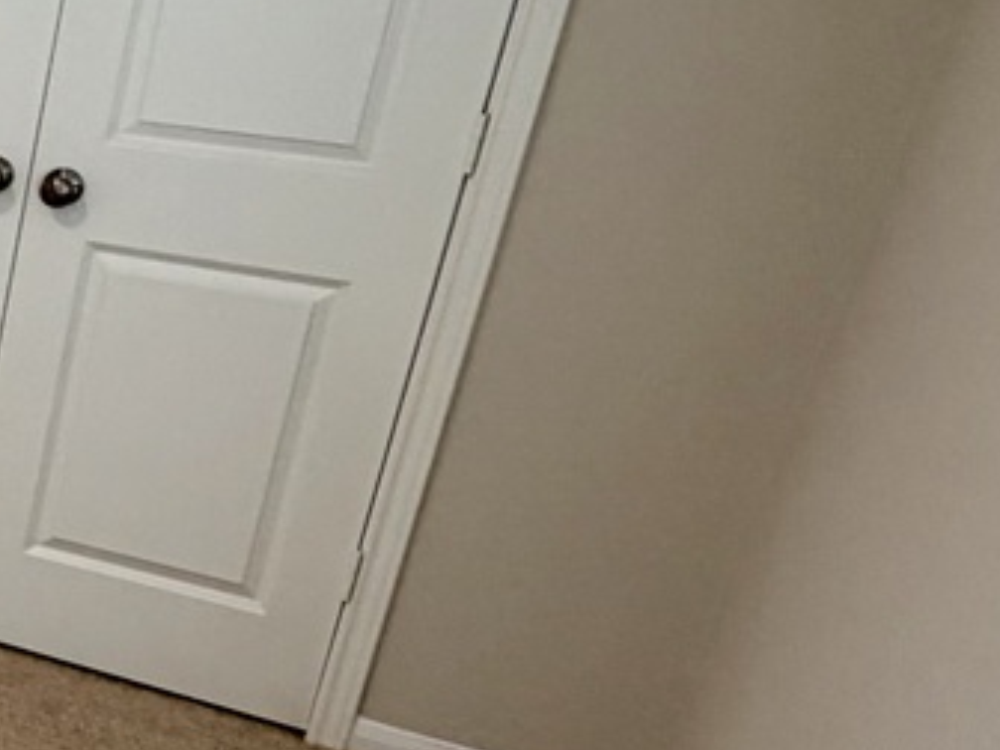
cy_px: 393
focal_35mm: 60
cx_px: -833
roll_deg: +0.0
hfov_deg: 20.9
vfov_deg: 24.4
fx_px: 1733
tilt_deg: -22.4
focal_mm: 2.22
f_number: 2.2
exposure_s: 1/60
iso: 160
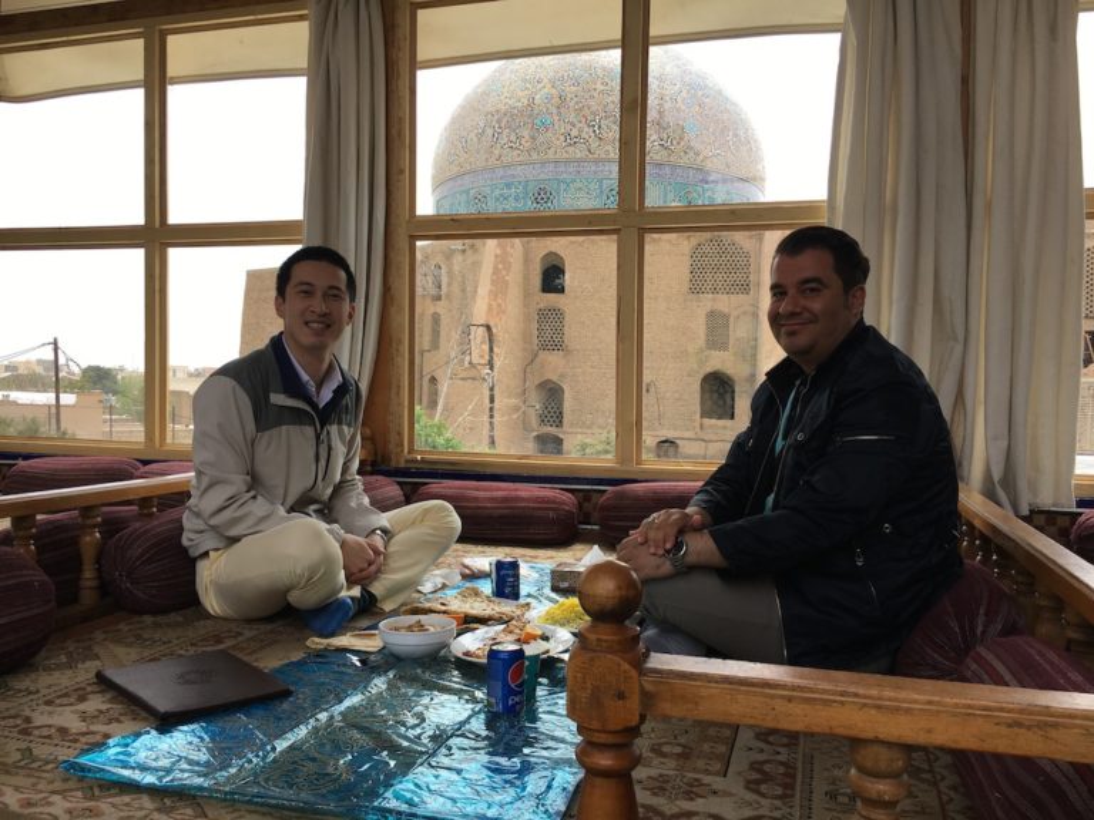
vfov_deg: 48.2
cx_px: 547
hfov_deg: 61.7
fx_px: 917
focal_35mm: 29
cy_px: 410
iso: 25
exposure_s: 1/620
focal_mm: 4.15
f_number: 2.2
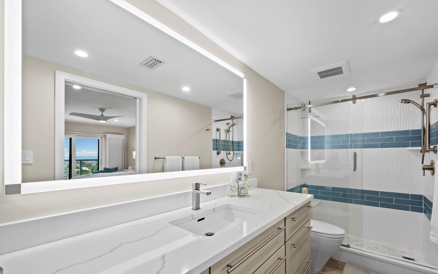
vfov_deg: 74.5
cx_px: 220
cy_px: 153
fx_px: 179
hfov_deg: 101.5
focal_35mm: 15
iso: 320
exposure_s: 1/6
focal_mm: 7
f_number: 10
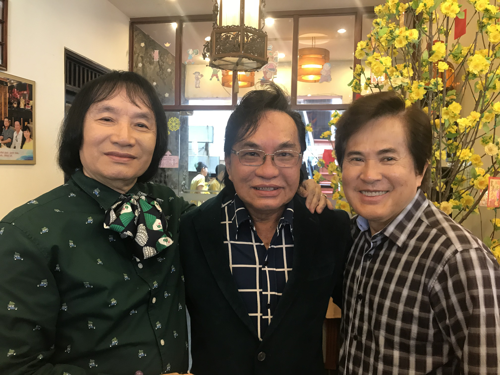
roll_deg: +0.6
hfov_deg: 63.4
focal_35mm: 28
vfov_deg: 49.7
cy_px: 188
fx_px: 404
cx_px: 250
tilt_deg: -2.5
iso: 64
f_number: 1.8
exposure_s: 1/17
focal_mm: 3.99
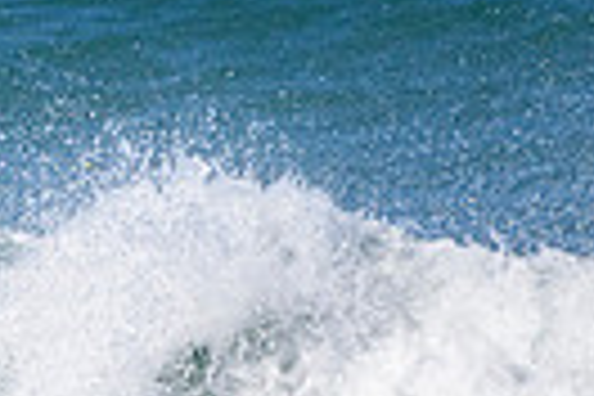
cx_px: -693
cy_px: 479
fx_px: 54215
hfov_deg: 0.6
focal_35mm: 3286
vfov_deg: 0.4
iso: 900
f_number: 5.6
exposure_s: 1/4000
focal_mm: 500
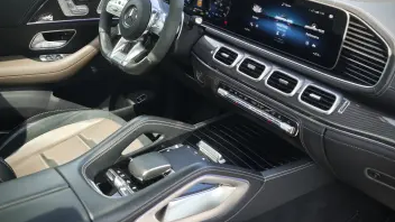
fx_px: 408
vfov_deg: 30.2
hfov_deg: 51.6
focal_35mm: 39
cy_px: 74
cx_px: 198
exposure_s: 1/259
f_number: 1.4
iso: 50
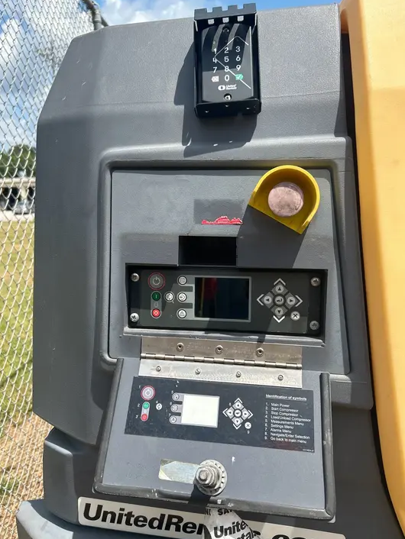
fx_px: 421
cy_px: 271
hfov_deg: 51.4
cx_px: 198
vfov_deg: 65.3
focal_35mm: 27
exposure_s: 1/2841
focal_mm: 5.7
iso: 50
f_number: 1.5
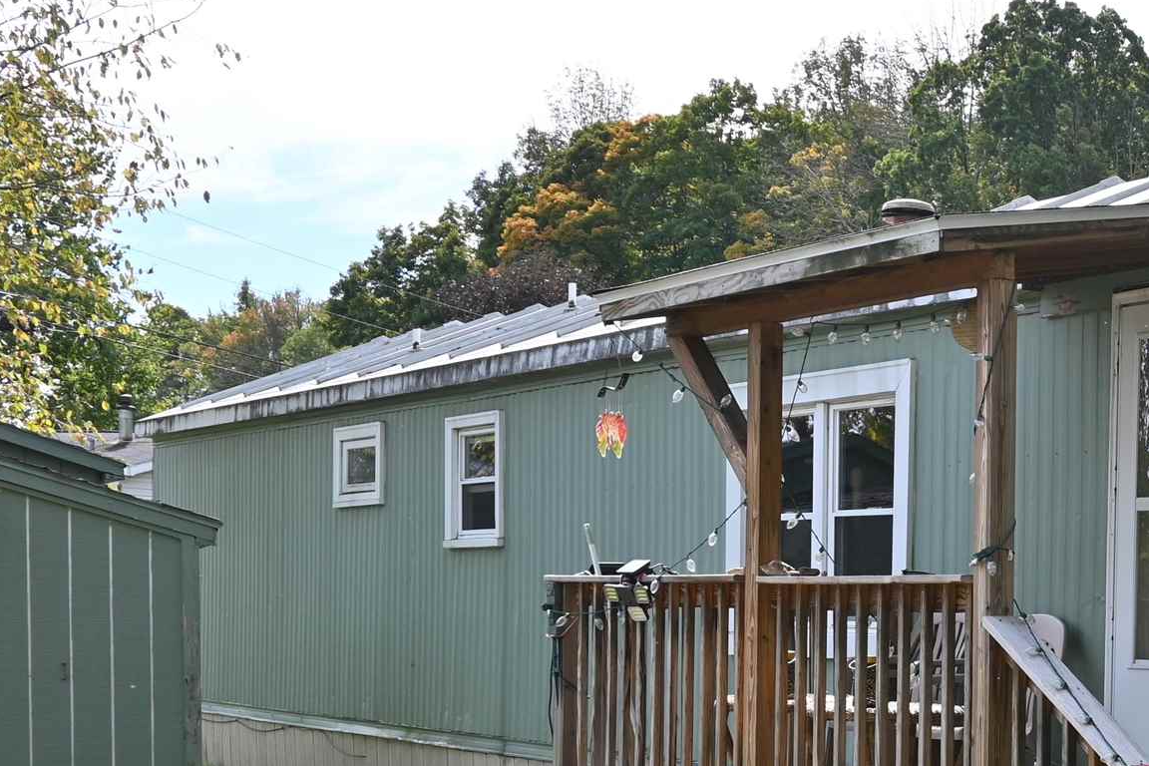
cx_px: 1273
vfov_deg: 20.8
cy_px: 680
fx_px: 2043
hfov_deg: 28.5
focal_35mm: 64
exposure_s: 1/250
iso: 100
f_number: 6.3
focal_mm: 16
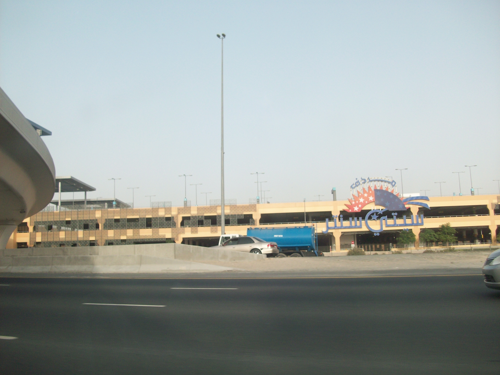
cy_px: 188
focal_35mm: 34
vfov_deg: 41.8
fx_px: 491
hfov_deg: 54.0
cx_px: 250
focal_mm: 5.7
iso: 64
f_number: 2.8
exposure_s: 1/376
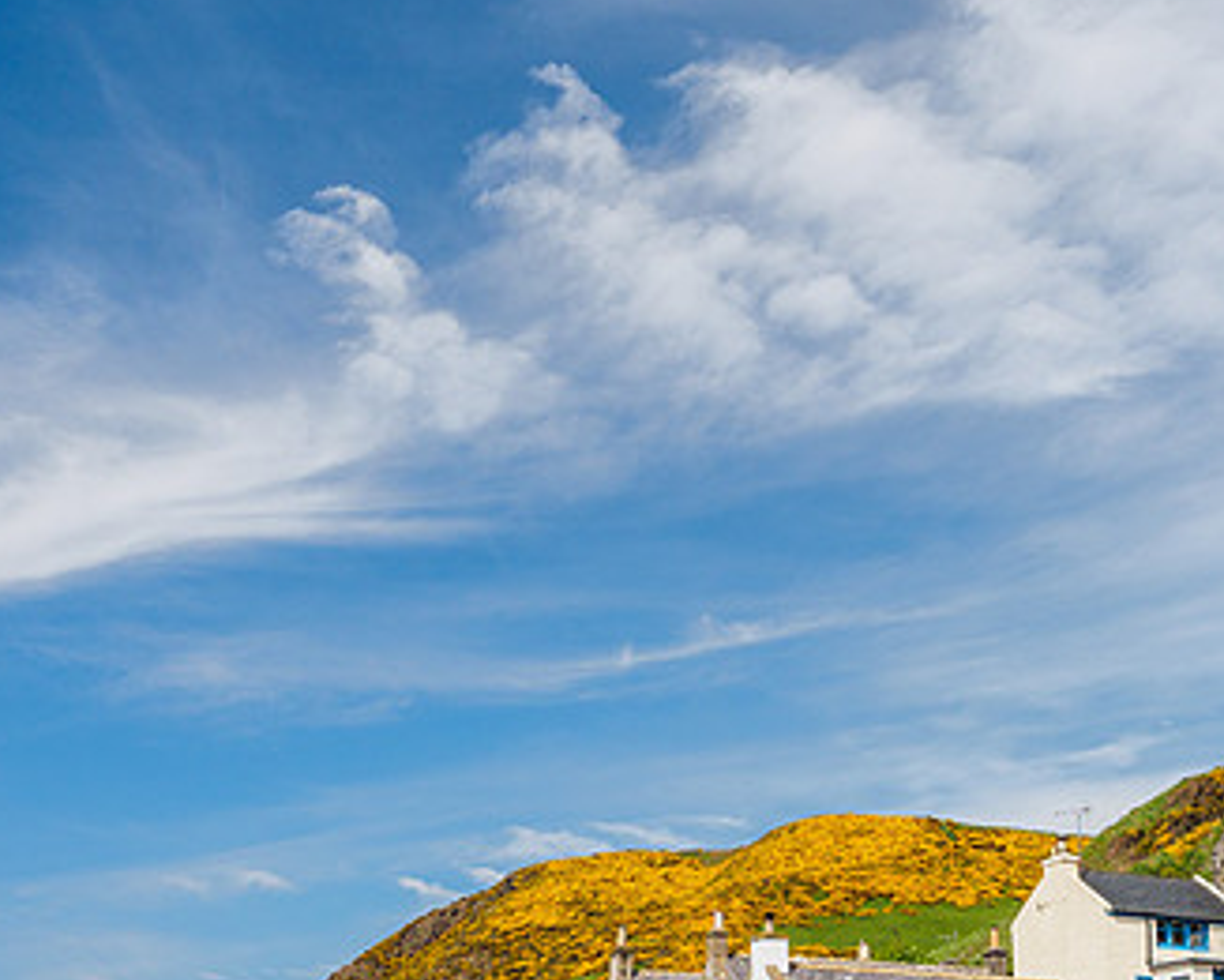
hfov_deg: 43.3
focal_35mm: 42
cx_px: 796
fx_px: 1522
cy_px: 697
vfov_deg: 35.1
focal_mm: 12
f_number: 7.1
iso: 200
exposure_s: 1/200
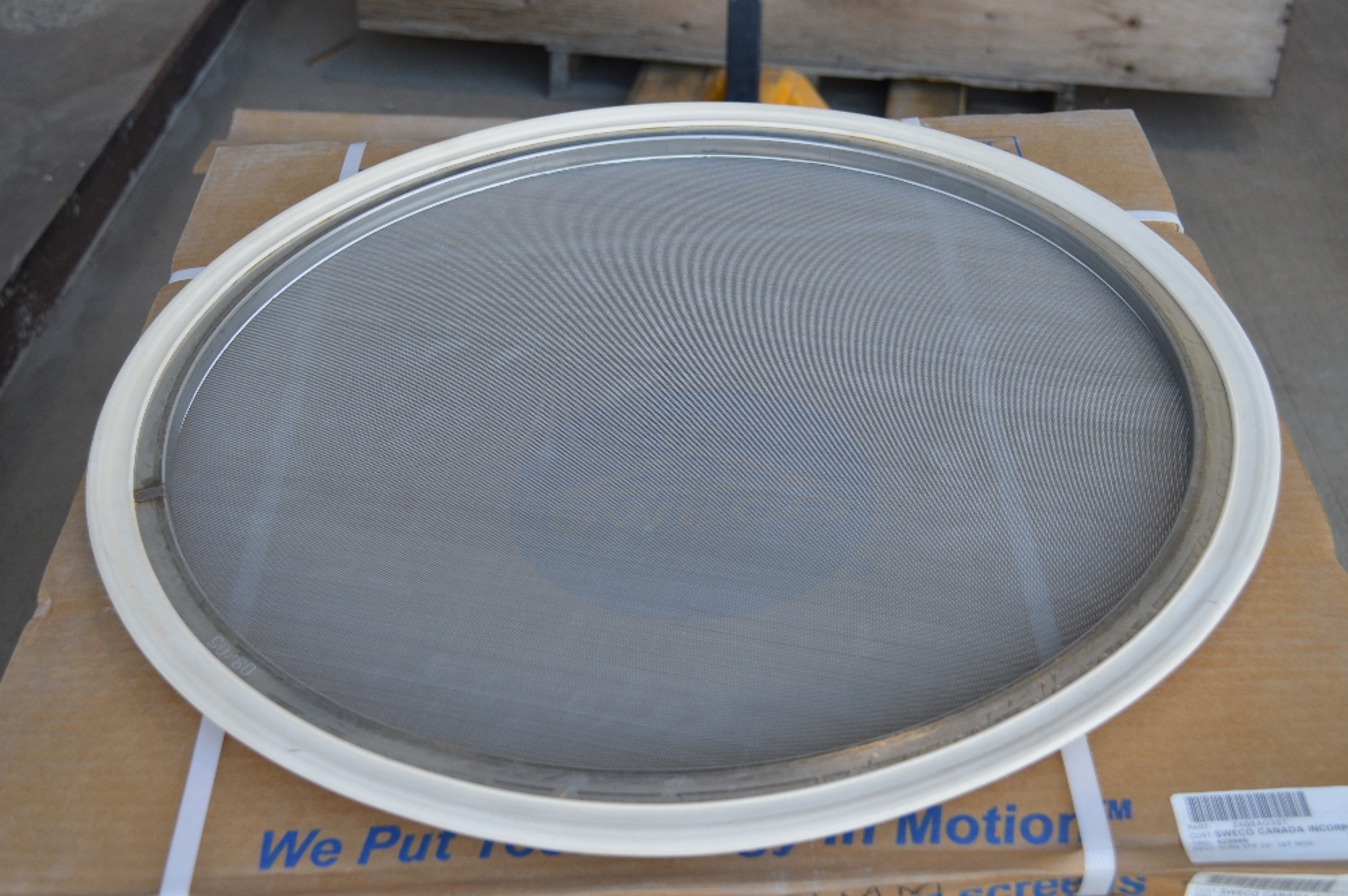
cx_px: 674
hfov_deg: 43.6
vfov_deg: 29.8
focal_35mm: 45
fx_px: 1684
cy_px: 448
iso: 250
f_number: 5.6
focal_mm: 30
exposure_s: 1/125
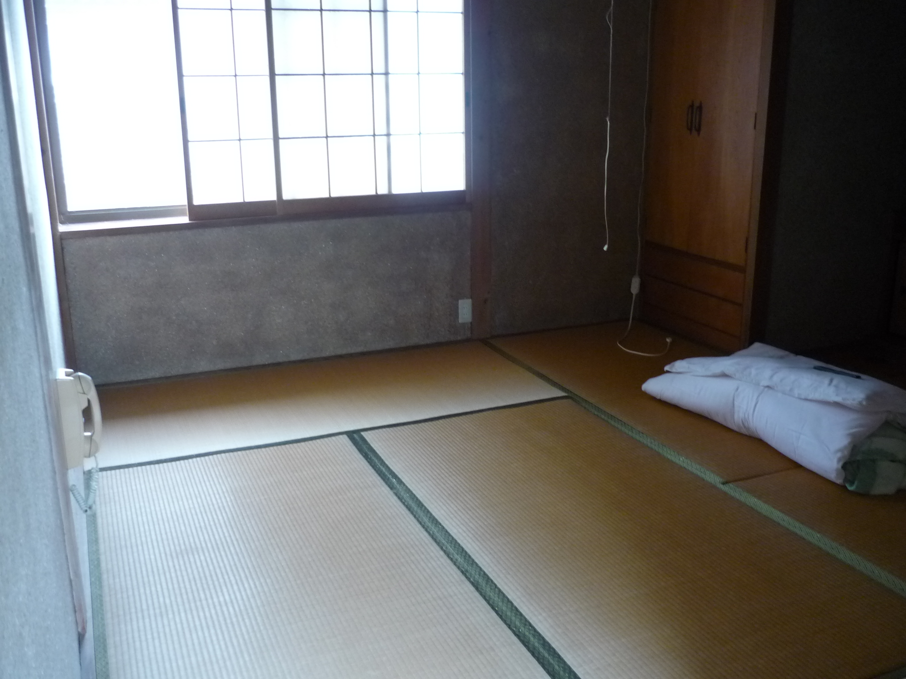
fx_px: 864
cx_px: 453
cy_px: 340
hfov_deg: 55.4
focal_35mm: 33
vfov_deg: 42.9
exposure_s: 1/30
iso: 320
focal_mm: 5.5
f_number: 2.8
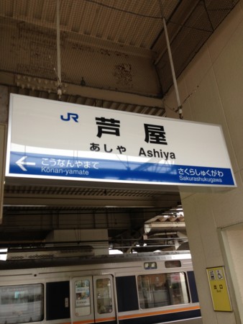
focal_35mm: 33
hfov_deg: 43.0
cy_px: 162
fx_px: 309
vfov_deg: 55.3
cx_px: 122
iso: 50
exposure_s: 1/121
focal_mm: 4.13
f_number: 2.4
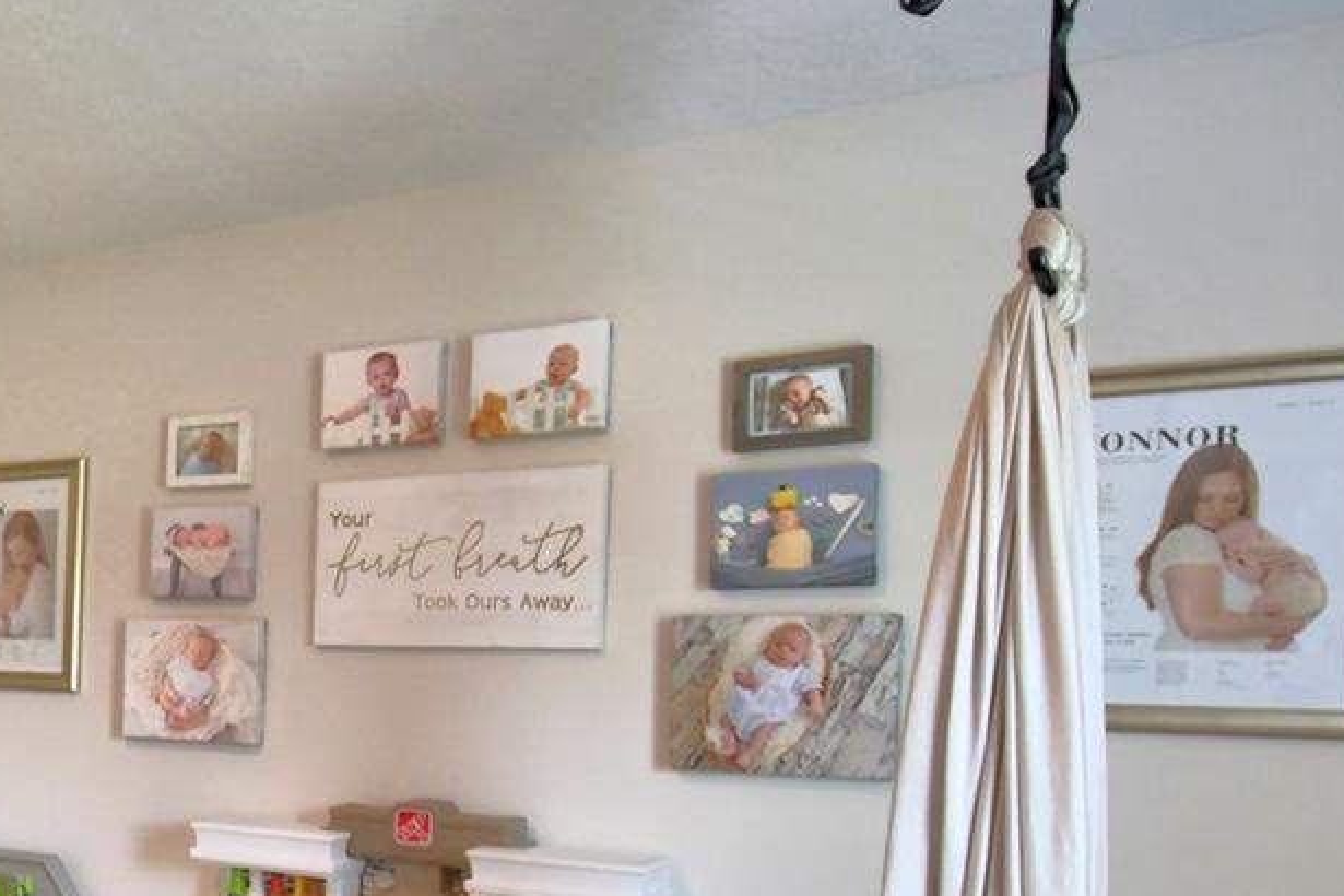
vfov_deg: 33.3
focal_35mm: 39
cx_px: -61
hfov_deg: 41.6
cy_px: 704
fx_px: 1456
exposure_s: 1/40
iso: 400
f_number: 4.5
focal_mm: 10
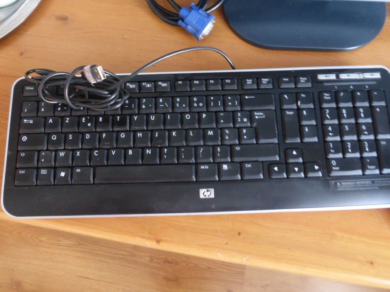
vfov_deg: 54.9
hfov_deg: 69.4
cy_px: 146
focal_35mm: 25
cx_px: 195
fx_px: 282
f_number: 3.3
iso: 400
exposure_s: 1/6
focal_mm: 4.3
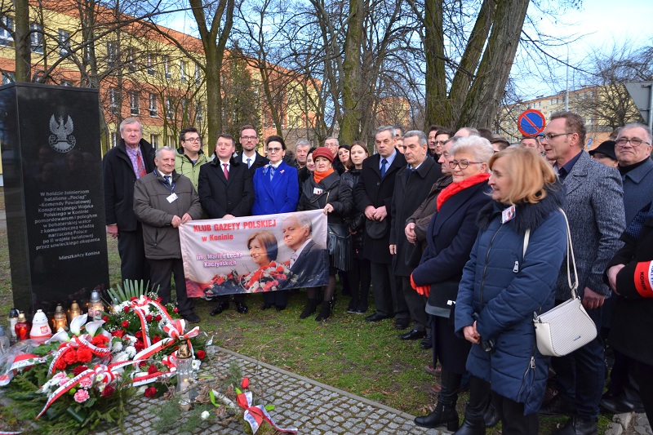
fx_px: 490
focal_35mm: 27
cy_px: 218
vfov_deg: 47.9
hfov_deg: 67.4
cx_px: 326
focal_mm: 18
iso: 400
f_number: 3.5
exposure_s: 1/50
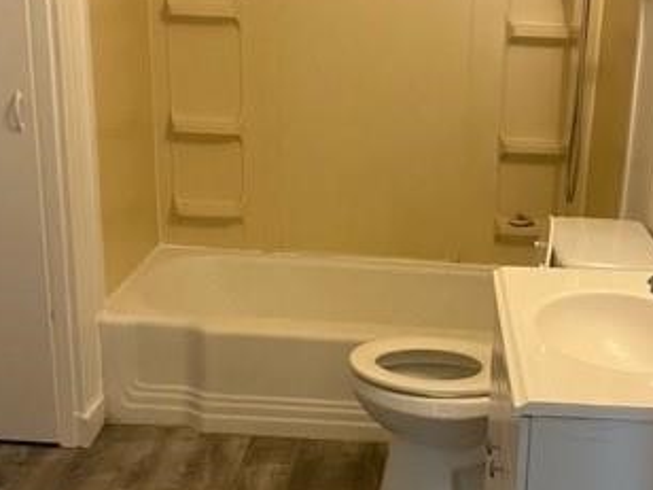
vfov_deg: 27.0
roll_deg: -1.1
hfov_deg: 35.3
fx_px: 1019
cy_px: 276
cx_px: 426
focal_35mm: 54
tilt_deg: -15.6
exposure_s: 1/60
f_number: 1.8
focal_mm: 4.25
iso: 320
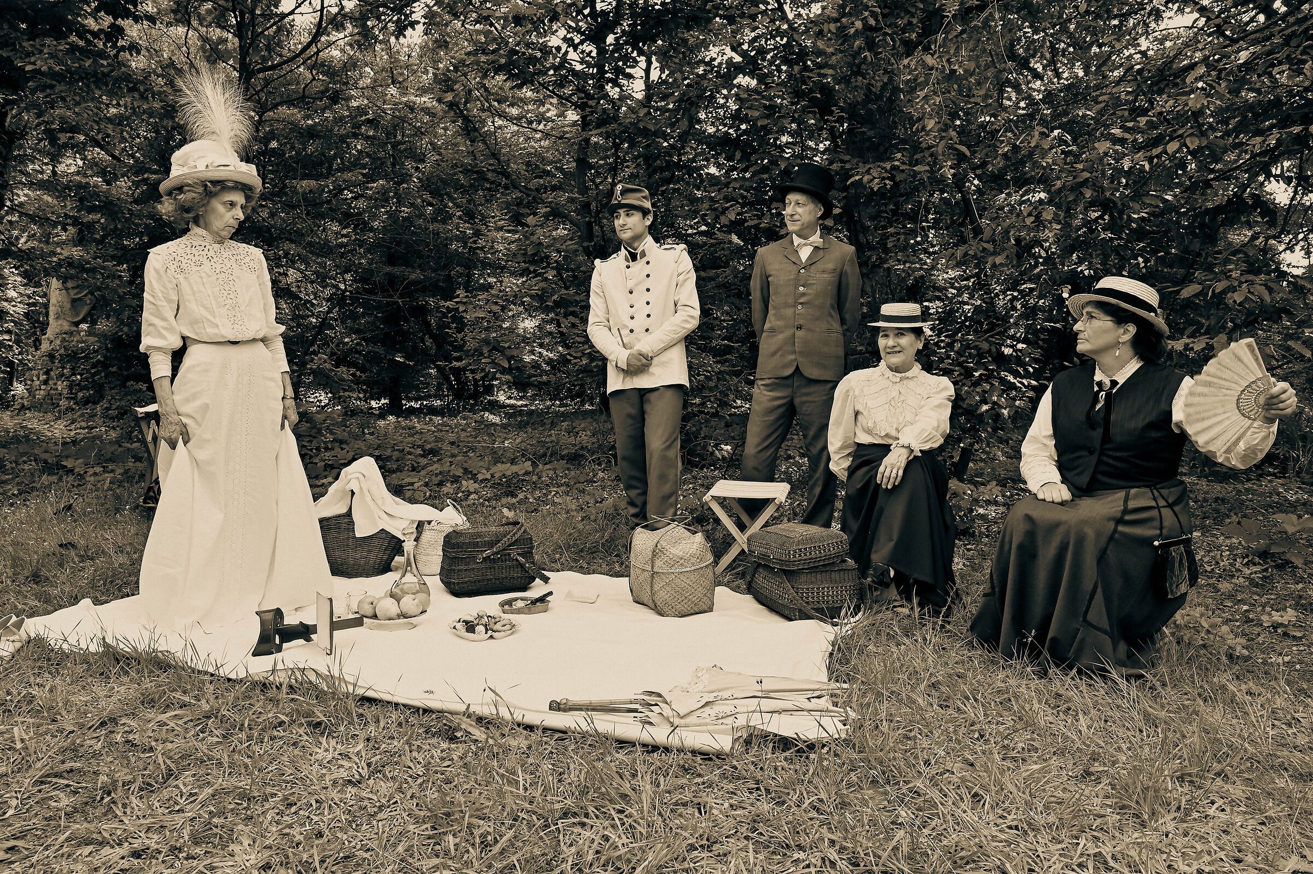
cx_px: 656
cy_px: 437
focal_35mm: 24
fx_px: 857
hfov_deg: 74.9
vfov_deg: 54.0
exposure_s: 1/60
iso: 250
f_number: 11
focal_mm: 23.5
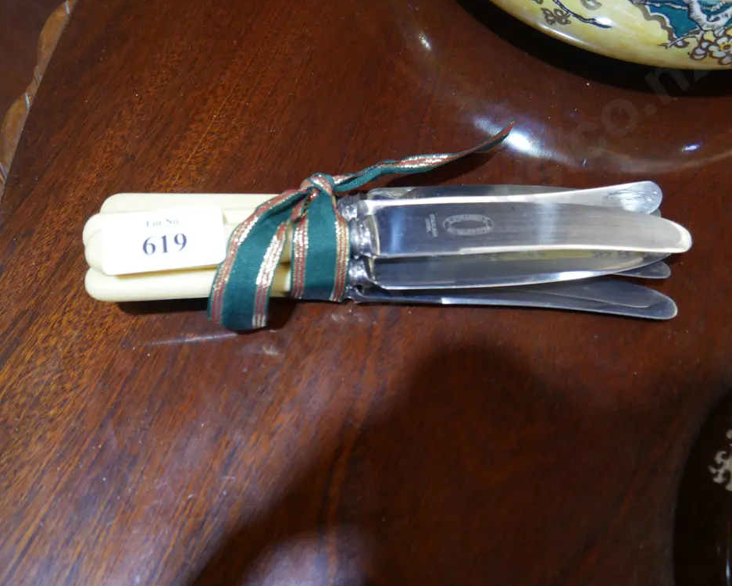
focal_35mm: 32
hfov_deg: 55.6
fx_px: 693
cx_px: 388
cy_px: 290
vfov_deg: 45.8
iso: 400
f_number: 3.6
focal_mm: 15
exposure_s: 1/60
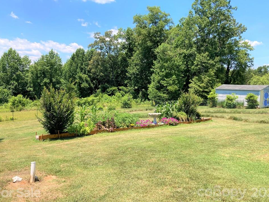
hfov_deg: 60.0
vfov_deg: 46.8
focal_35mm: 30
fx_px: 233
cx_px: 137
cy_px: 98
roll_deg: -2.3
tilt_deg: -2.5
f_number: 1.8
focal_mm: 3.99
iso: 20
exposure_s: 1/1200
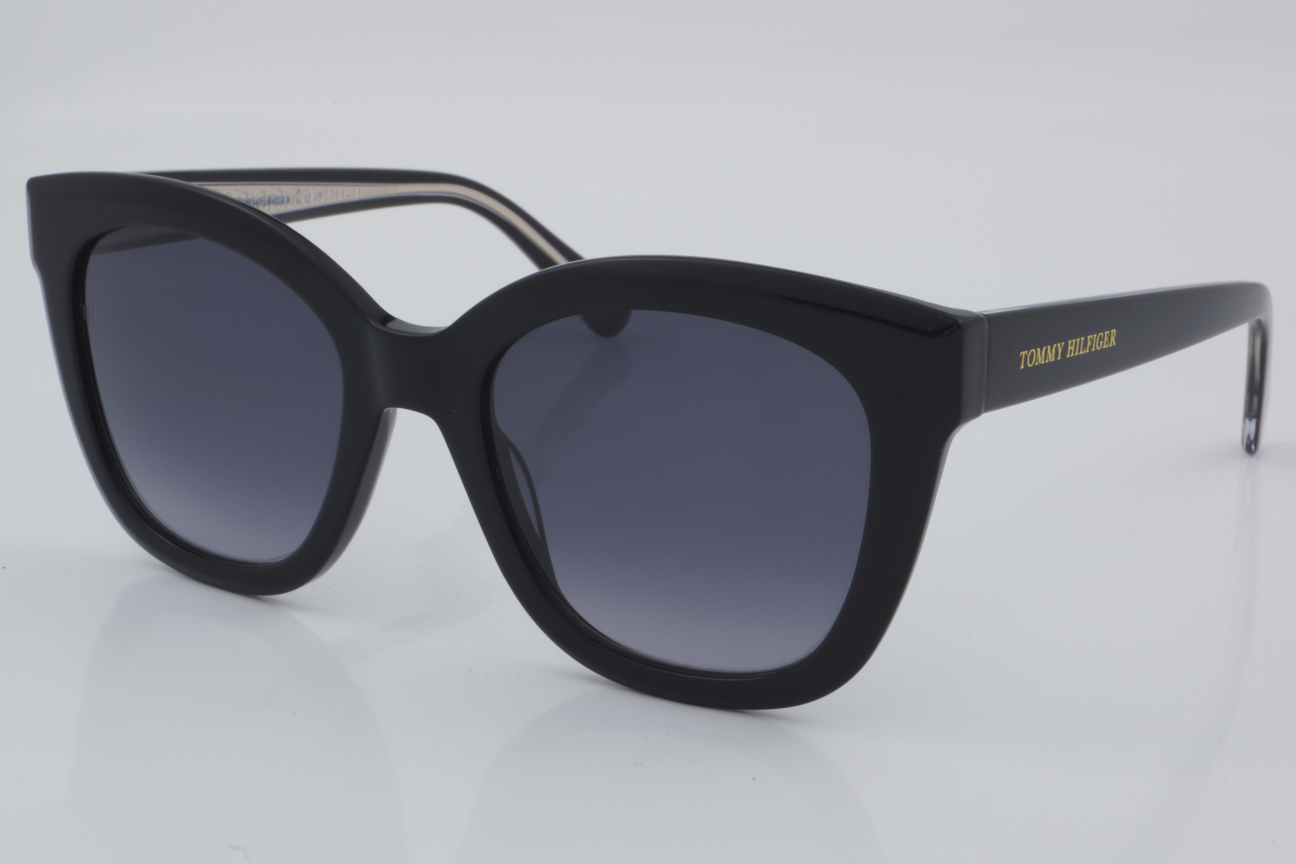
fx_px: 2700
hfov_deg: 27.0
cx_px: 648
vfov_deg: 18.2
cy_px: 432
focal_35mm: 75
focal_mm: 50
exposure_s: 1/4
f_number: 32
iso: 100
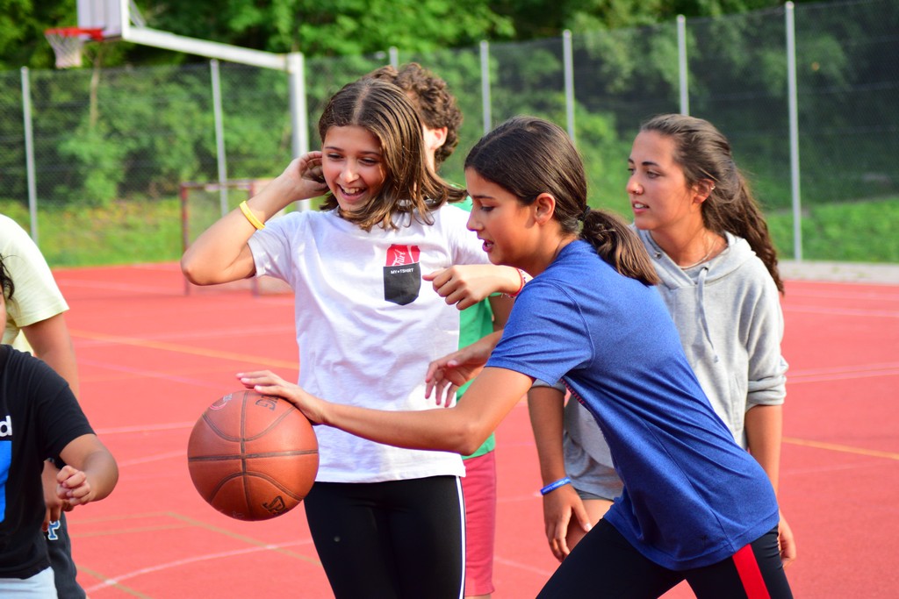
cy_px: 300
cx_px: 450
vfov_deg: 13.0
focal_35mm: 105
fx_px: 2622
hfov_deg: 19.5
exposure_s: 1/640
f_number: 4
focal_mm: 70
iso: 800
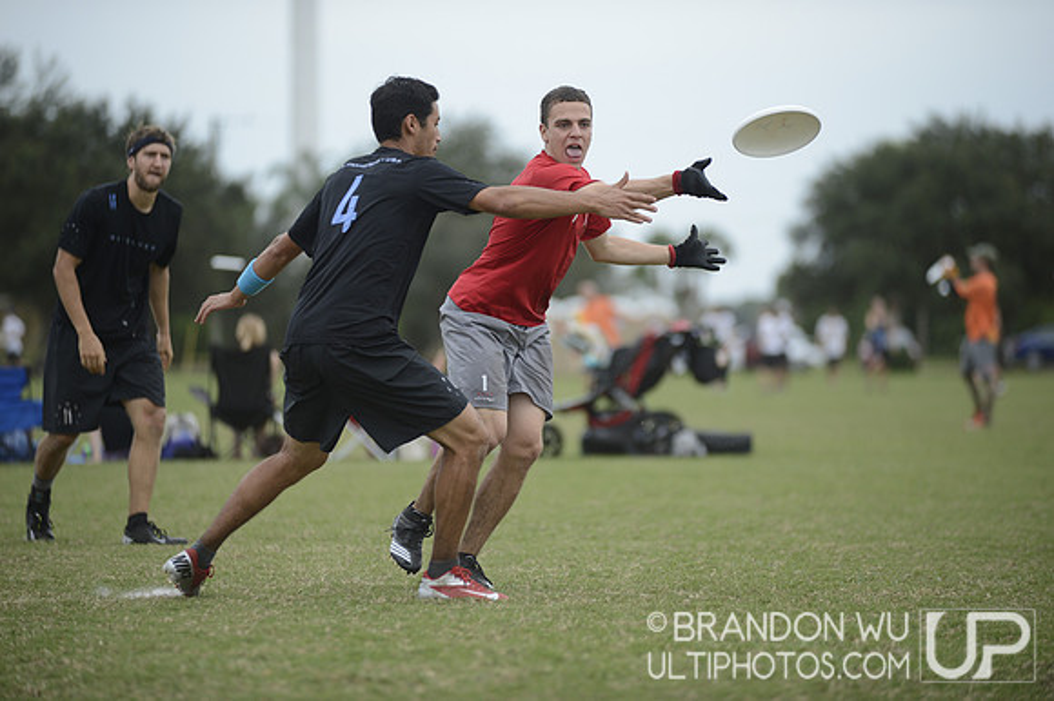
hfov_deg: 10.3
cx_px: 527
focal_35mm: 200
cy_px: 350
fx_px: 5852
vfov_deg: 6.9
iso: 500
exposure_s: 1/2500
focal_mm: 200
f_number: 2.8
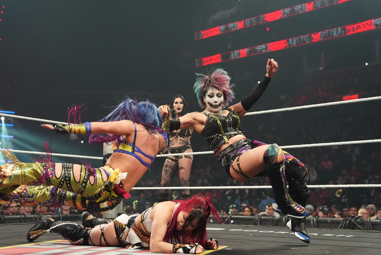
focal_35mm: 48
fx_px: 508
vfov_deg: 28.1
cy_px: 124
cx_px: 166
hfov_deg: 41.0
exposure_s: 1/640
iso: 6400
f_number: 2.8
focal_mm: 42
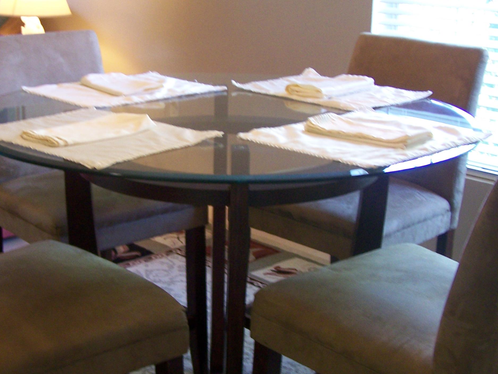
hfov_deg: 31.6
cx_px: 203
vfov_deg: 24.1
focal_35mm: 61
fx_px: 878
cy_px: 182
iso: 160
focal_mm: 6.3
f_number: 2.8
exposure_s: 1/20
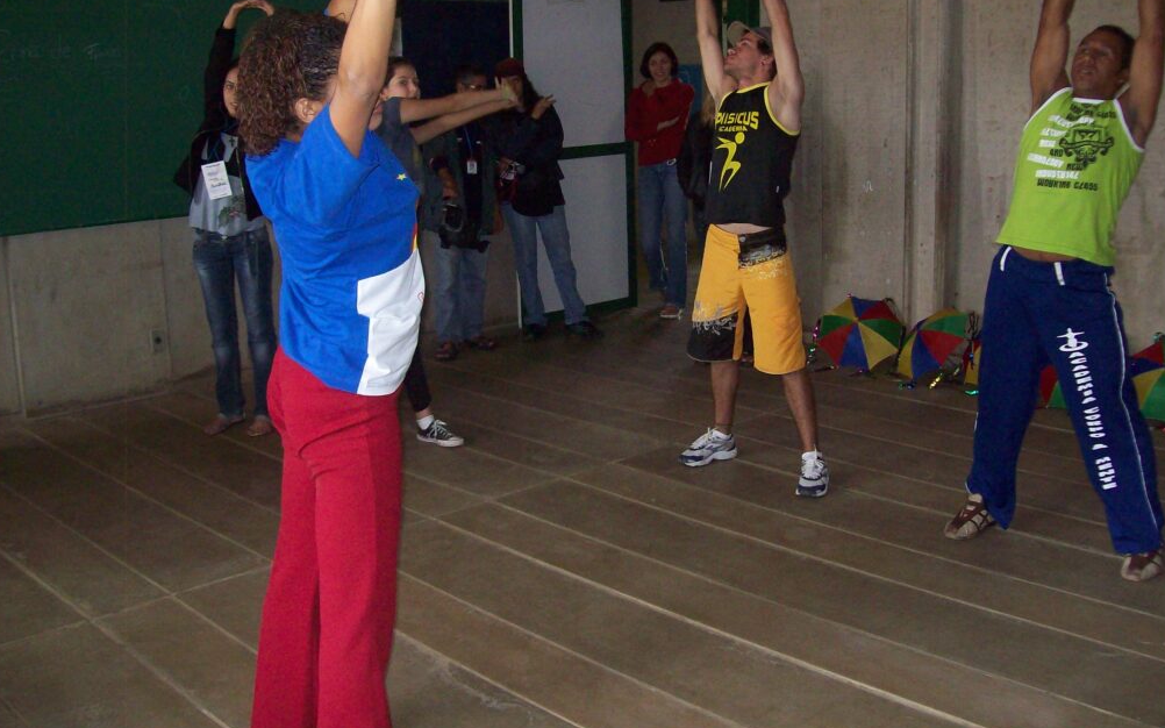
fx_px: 1238
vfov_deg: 32.7
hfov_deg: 50.4
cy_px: 298
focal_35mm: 39
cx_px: 582
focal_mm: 6
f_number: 2.7
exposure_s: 1/64
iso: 200
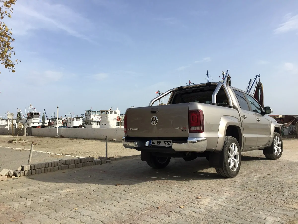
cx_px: 149
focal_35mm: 29
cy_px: 112
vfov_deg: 48.2
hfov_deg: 61.7
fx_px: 250
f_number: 2.2
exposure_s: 1/1883
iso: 32
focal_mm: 4.15
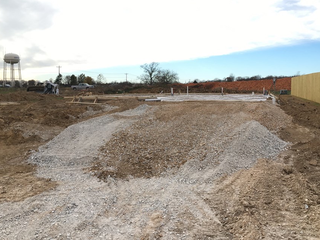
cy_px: 107
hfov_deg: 52.6
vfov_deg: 40.6
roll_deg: +1.4
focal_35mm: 35
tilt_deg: -2.8
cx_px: 172
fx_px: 324
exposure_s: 1/601
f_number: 2.2
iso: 25
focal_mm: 4.15
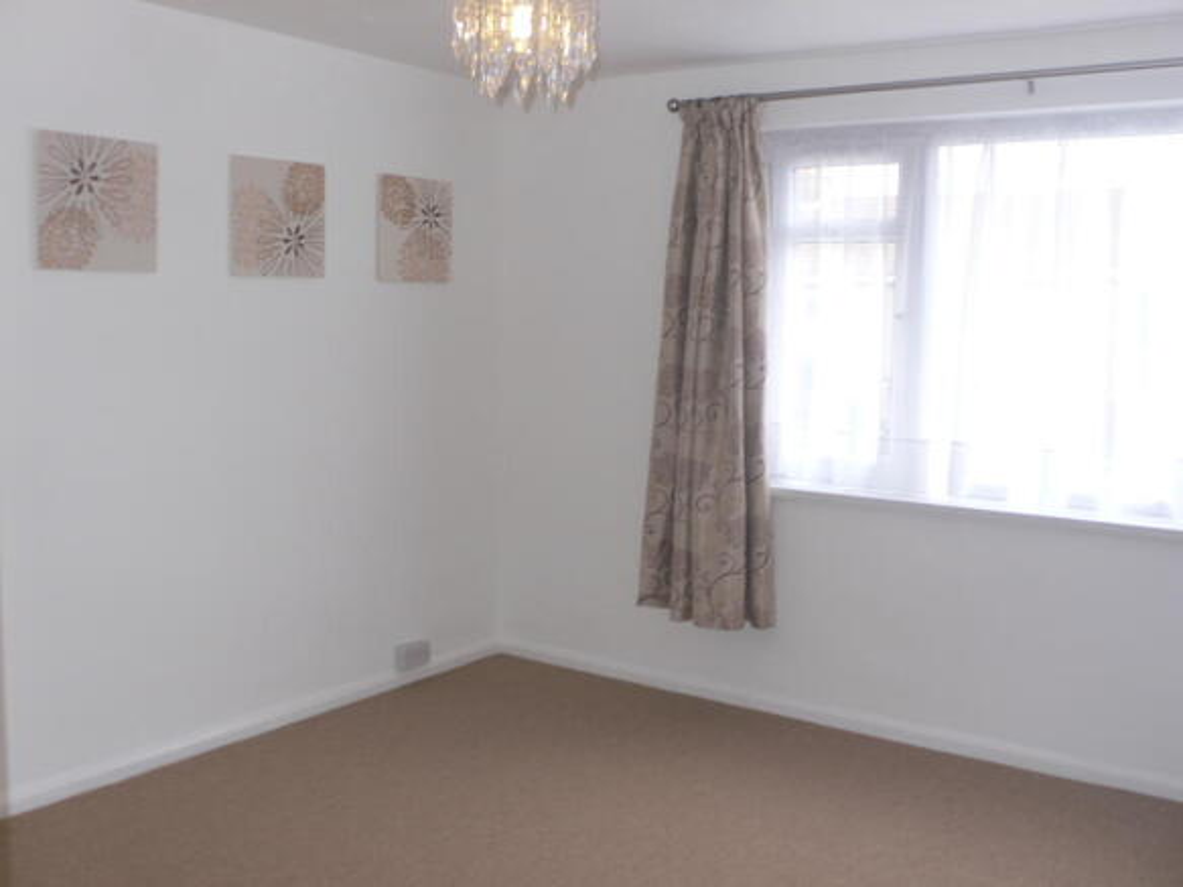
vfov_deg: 41.8
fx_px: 1162
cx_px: 592
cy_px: 444
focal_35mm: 34
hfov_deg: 54.0
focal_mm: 6.3
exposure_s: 1/60
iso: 80
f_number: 2.8
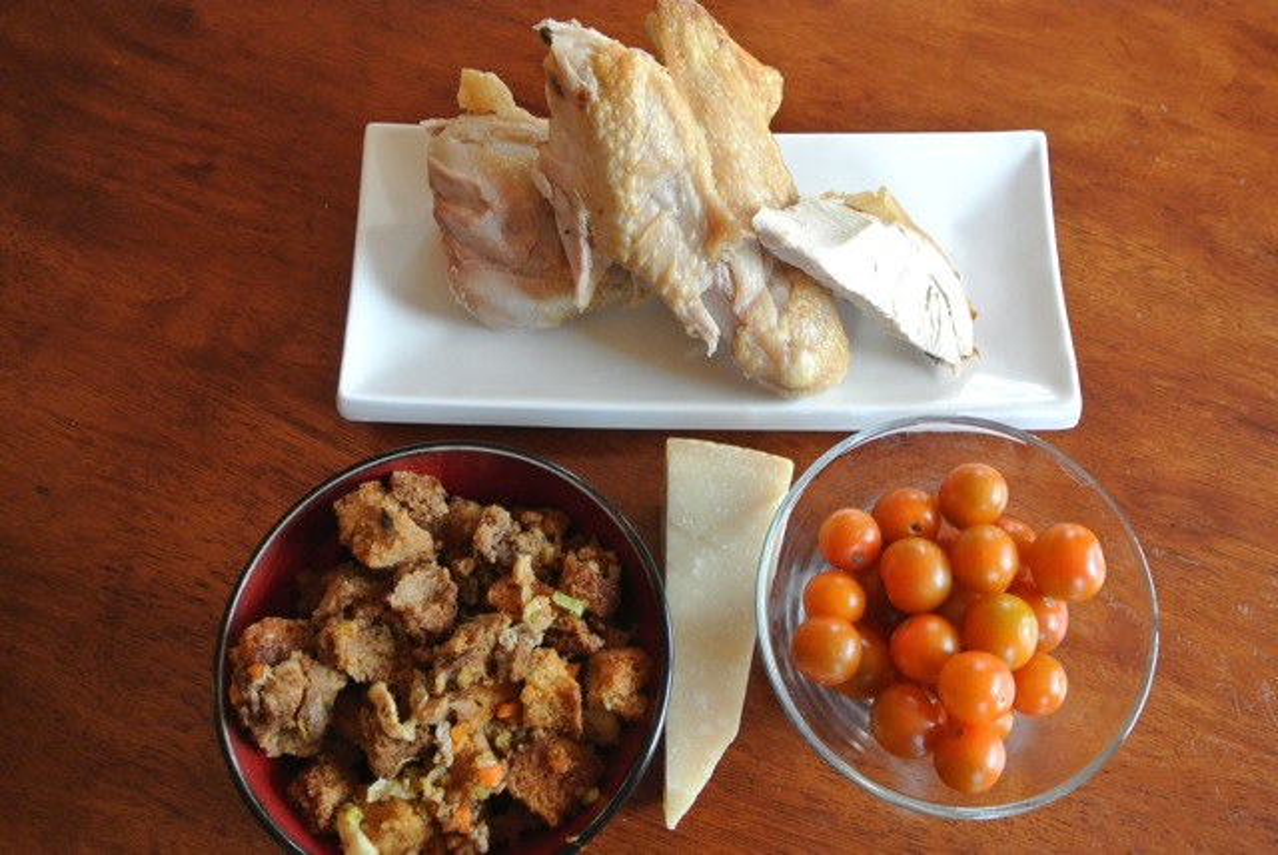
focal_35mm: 31
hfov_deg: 60.2
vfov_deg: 42.4
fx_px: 1101
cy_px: 428
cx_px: 639
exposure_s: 1/60
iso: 800
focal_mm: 11.8
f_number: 3.8
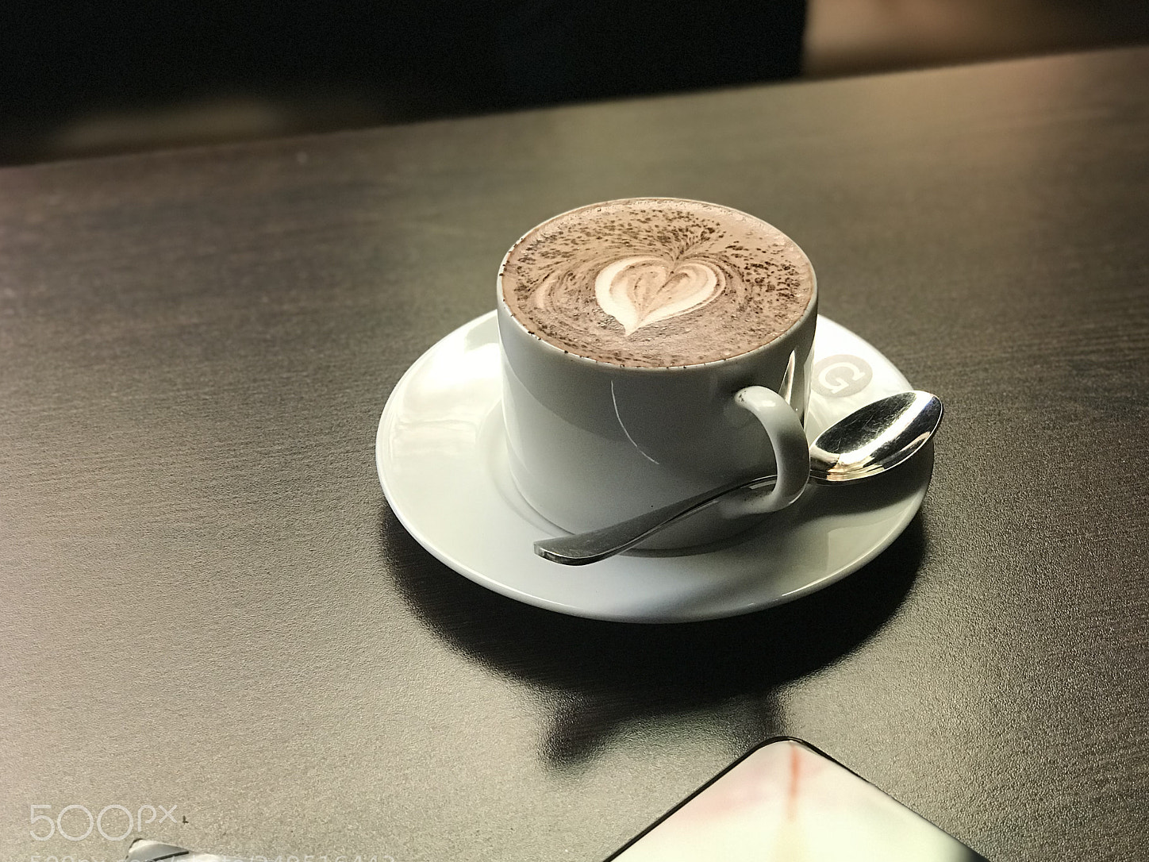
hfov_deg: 30.7
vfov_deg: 23.3
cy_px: 451
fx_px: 2091
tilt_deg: -36.1
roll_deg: +0.9
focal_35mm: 63
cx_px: 615
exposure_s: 1/50
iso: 160
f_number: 2.8
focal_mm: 6.6
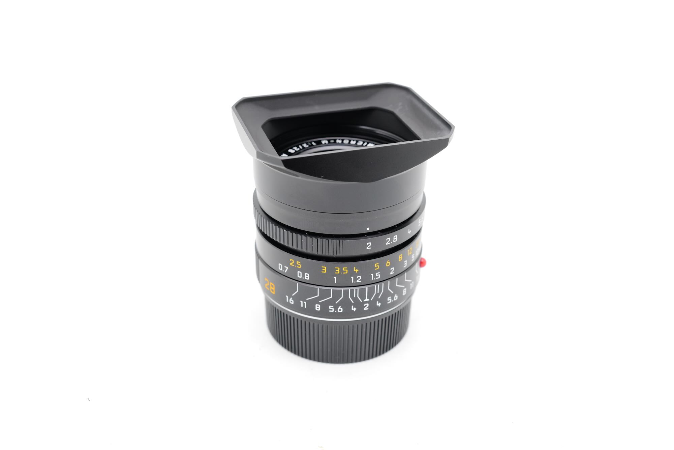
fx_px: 805
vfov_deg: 31.2
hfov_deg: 45.4
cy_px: 225
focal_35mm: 43
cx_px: 337
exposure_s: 1/60
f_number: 9
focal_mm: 43
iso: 800
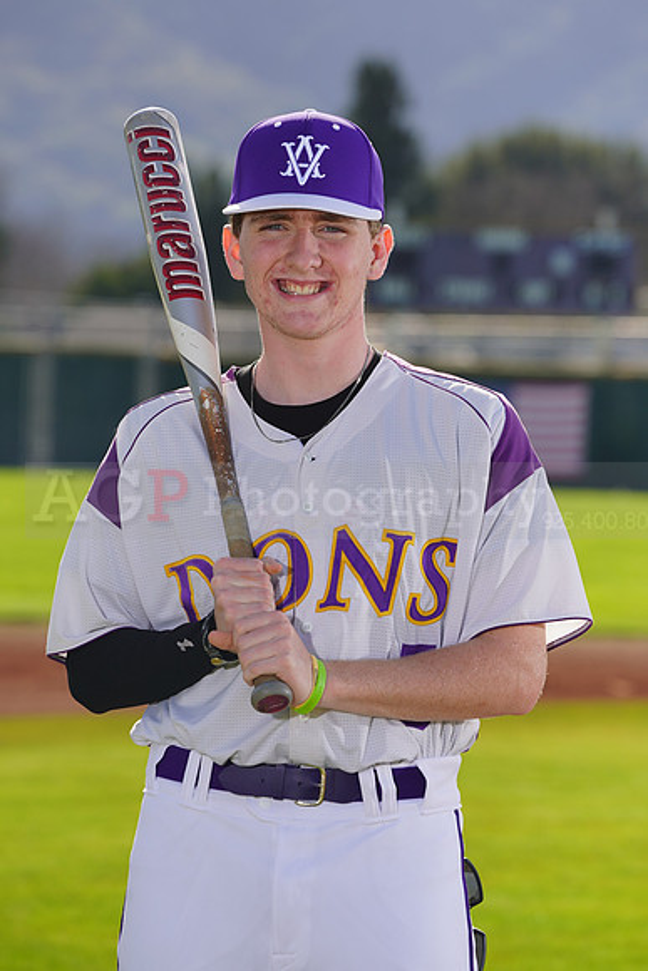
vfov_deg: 8.2
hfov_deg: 5.5
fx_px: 6745
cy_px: 486
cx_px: 324
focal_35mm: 250
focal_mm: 250
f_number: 9
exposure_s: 1/250
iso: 100
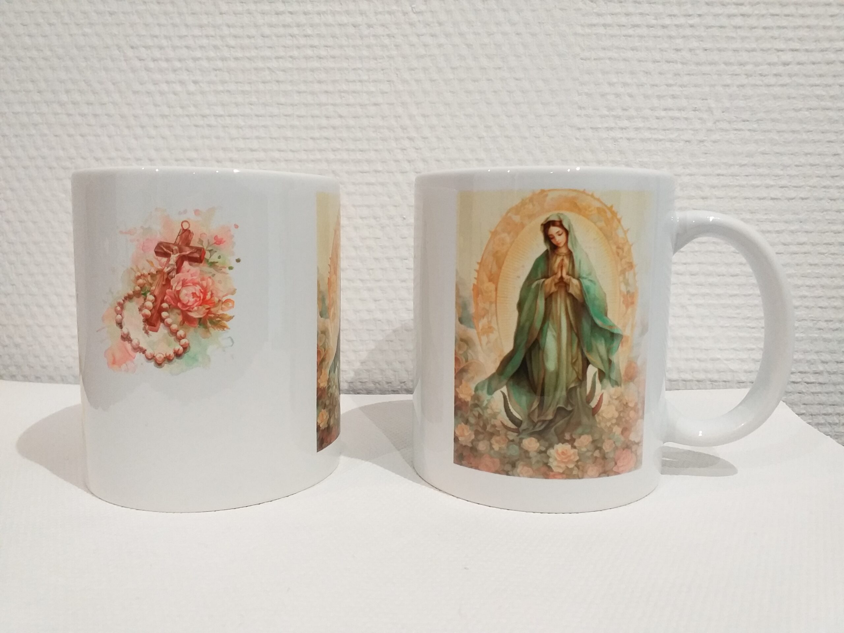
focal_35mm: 26
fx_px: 634
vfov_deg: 53.1
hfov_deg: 67.3
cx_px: 422
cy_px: 316
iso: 200
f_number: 1.9
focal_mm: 3.6
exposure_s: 1/33
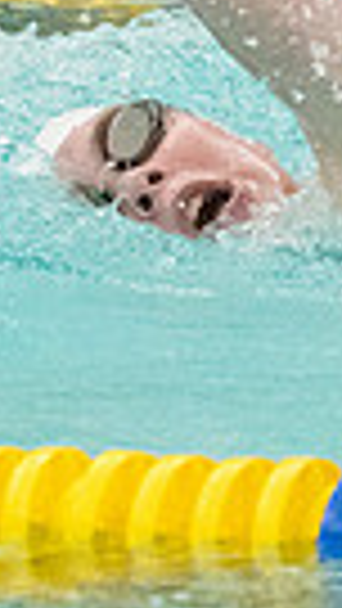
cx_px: 320
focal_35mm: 1353
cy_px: 77
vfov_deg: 1.6
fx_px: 21799
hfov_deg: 0.9
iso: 8000
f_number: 4.5
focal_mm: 200
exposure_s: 1/1250
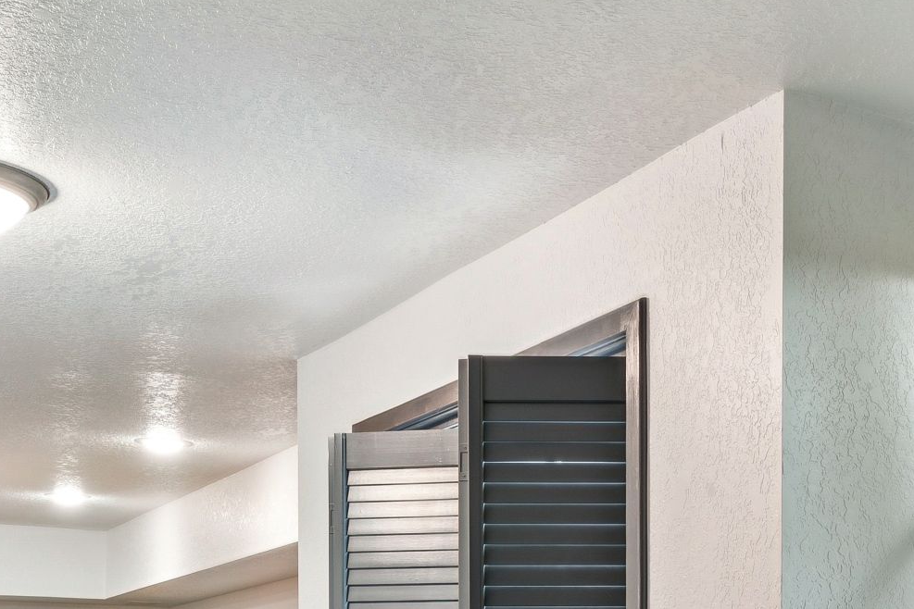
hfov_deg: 29.1
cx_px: 887
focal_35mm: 65
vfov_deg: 19.7
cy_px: 715
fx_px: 1657
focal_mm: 17.9
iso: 100
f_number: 13
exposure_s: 3.2
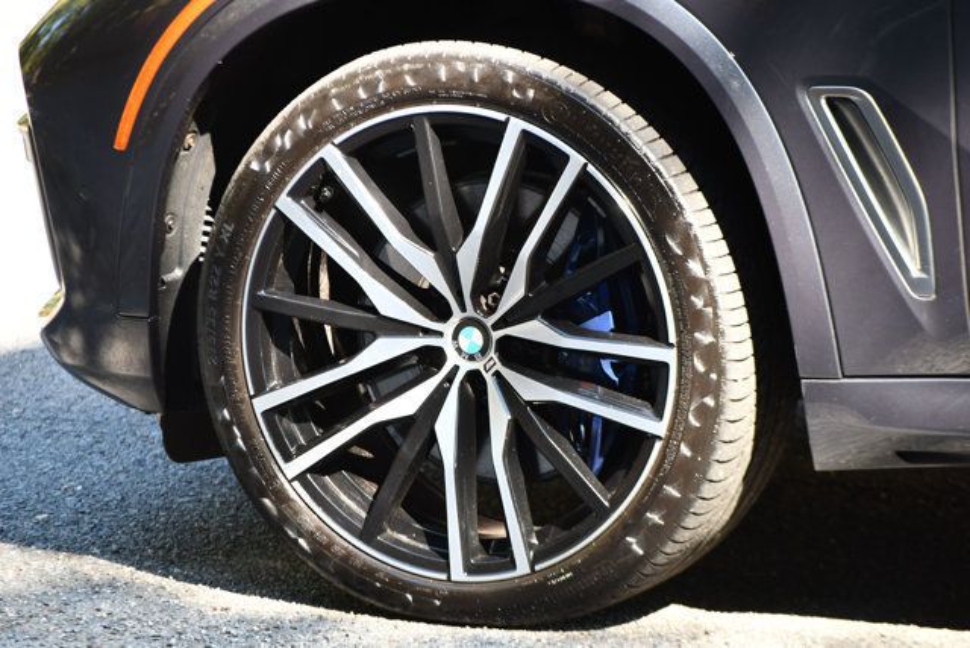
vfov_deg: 7.3
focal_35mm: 187
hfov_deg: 11.0
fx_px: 5039
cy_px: 324
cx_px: 485
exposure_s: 1/250
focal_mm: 125
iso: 560
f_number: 4.8
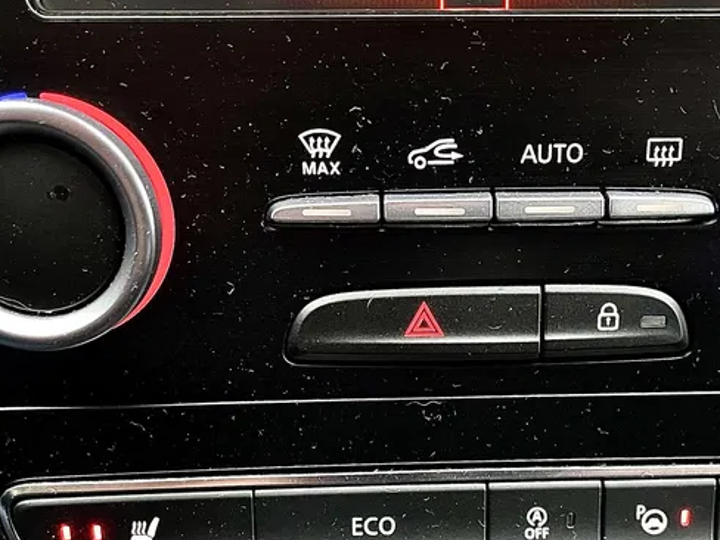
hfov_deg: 43.7
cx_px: 418
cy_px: 375
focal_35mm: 43
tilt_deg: -45.6
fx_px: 894
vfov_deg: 33.2
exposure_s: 1/30
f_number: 1.6
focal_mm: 5.1
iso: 800
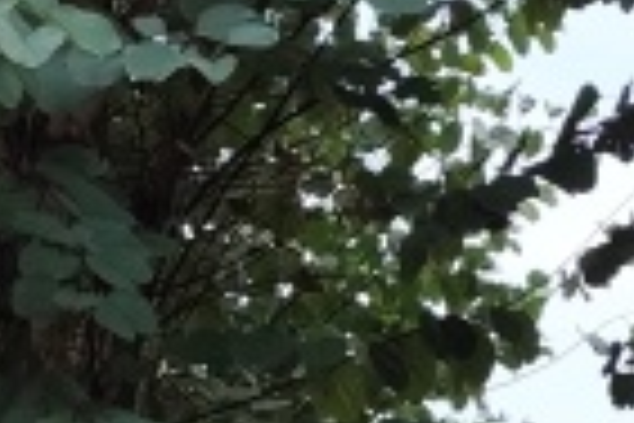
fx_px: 3187
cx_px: 369
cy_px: 709
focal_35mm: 181
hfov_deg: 11.4
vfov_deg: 7.4
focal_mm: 6.19
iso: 50
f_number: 1.65
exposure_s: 1/365
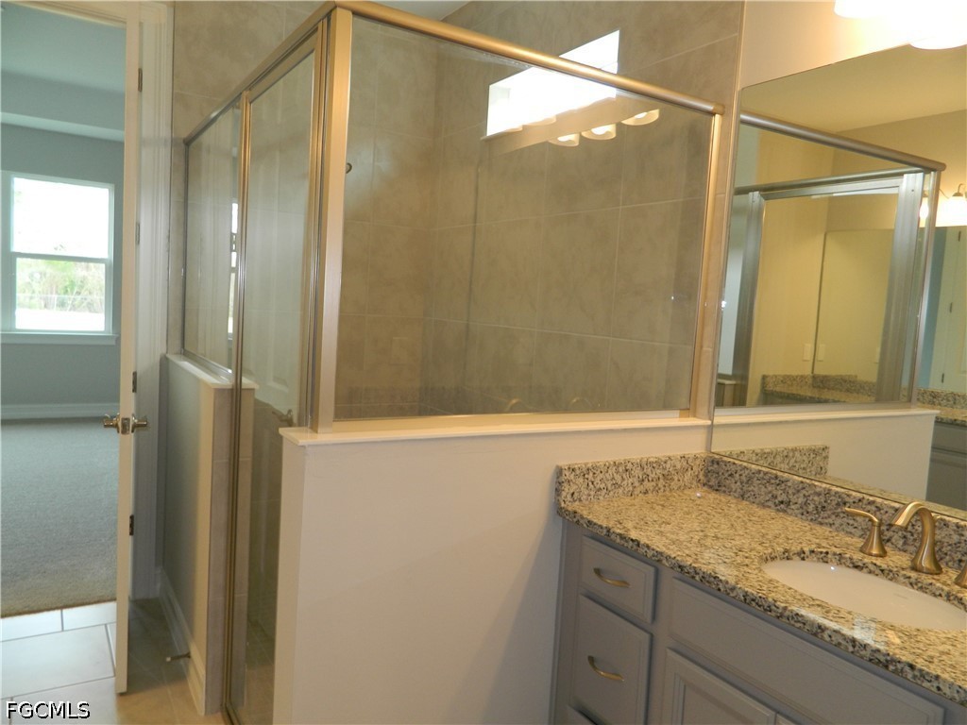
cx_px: 484
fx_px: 698
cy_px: 362
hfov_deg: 69.4
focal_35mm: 25
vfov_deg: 54.9
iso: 110
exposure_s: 1/30
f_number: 3.1
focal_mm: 4.5
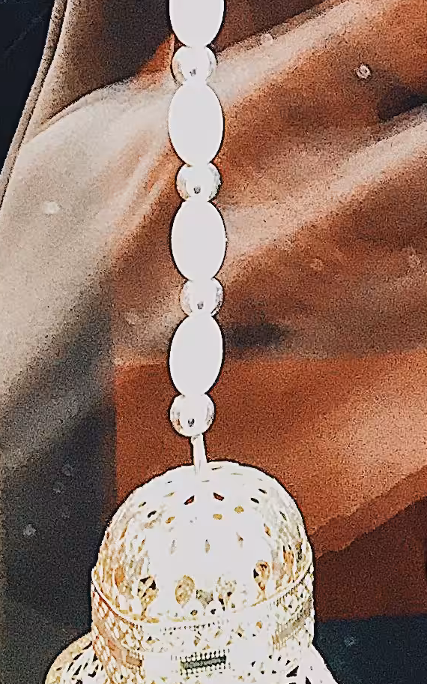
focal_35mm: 110
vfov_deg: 17.7
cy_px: -206
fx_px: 2048
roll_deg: +0.5
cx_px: 692
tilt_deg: -5.3
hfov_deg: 11.3
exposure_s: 1/33
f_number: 2.2
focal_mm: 4.15
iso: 125
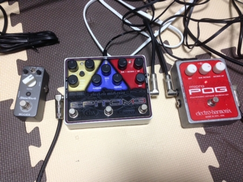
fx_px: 232
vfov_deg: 43.0
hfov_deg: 55.3
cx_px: 122
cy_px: 91
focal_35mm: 33
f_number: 2.4
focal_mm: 4.12
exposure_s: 1/20
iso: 160
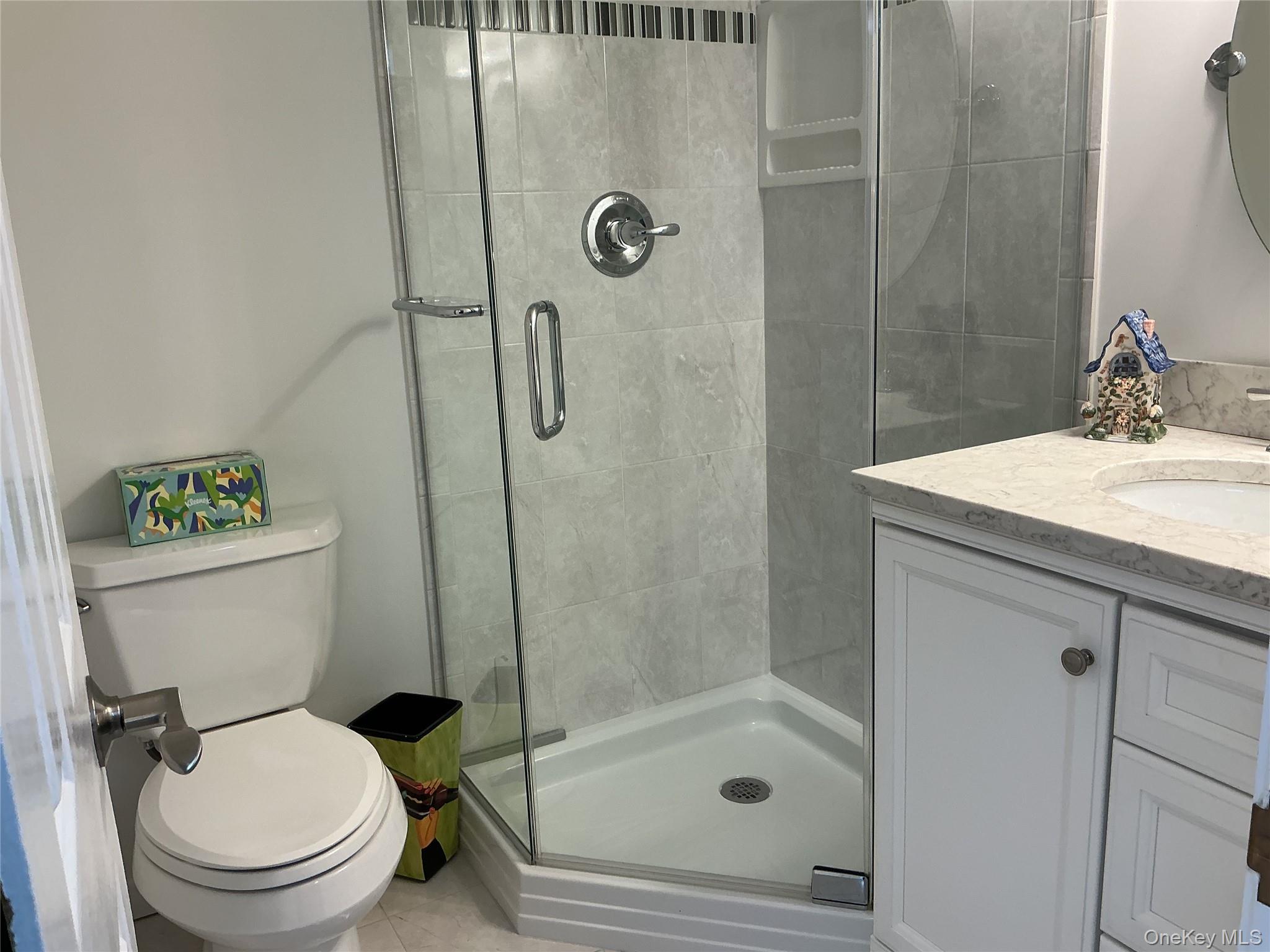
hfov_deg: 61.7
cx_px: 635
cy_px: 476
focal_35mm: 29
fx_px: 1064
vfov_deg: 48.2
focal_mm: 3
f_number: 1.8
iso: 40
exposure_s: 1/60
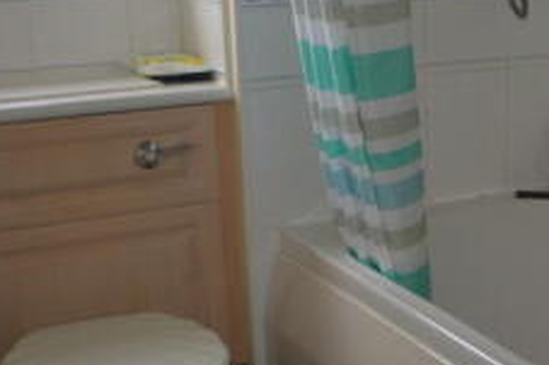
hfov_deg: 23.8
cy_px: 214
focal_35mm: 78
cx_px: 647
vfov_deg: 17.5
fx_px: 1189
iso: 400
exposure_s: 1/80
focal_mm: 18
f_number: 3.5
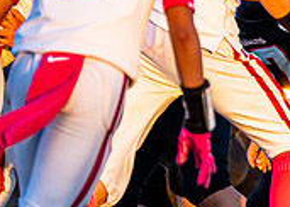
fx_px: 10456
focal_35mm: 1270
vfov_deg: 1.1
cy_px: 110
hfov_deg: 1.6
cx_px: 526
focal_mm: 200
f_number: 2.8
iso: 320
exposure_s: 1/1000
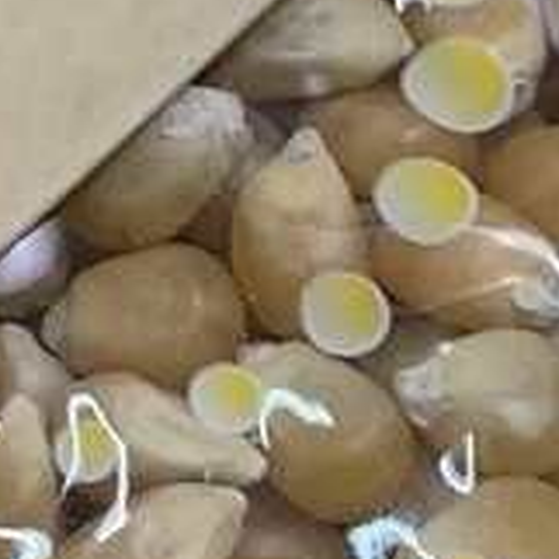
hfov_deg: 8.0
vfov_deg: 8.1
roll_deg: -5.9
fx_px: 3910
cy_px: 604
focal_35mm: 214
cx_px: 908
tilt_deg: -25.6
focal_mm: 4.25
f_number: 1.8
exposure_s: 1/50
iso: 100
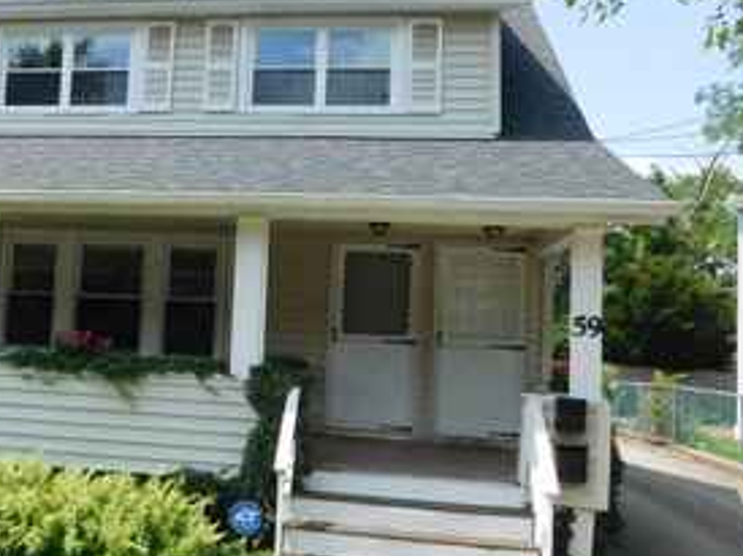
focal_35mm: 42
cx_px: 201
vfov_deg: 34.3
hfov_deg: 43.6
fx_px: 901
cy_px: 275
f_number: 3
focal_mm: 4
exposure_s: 1/1000
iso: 125
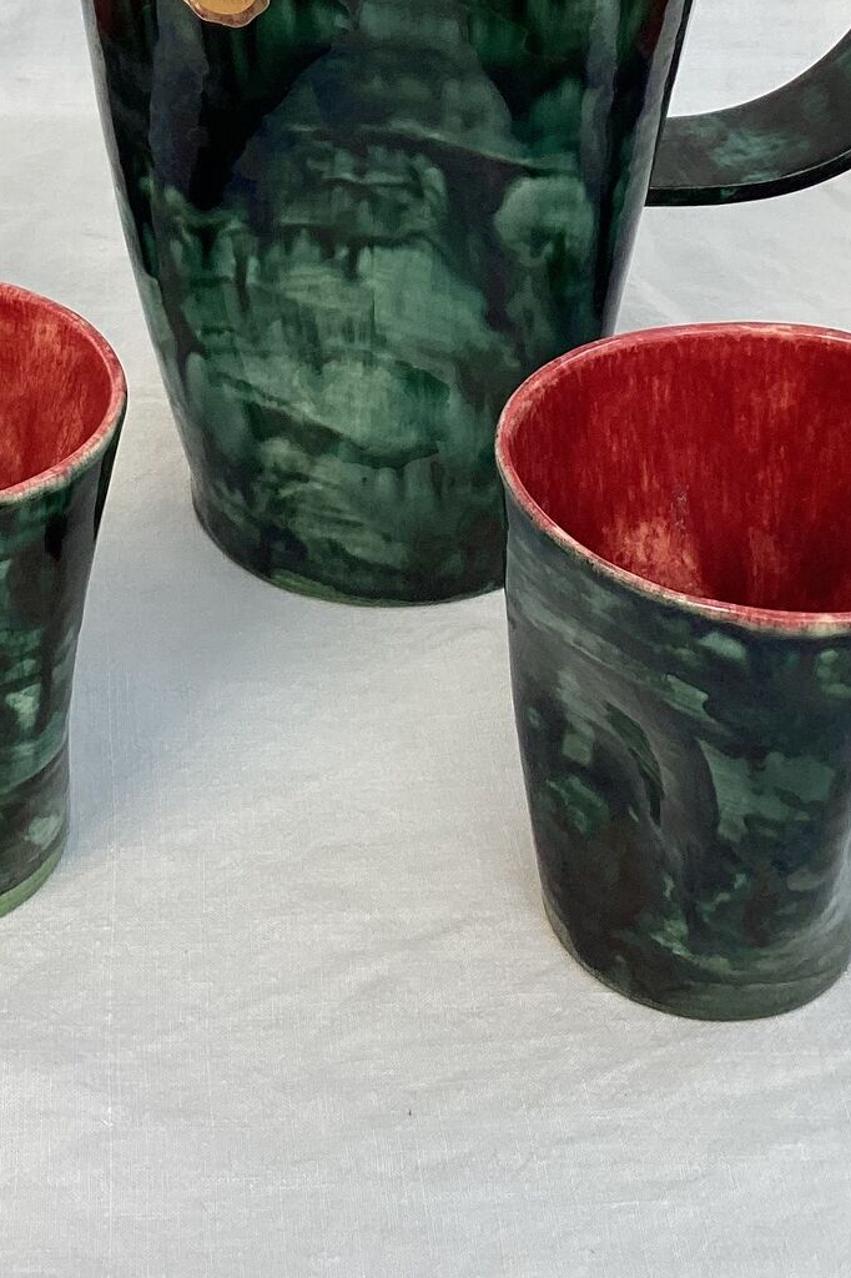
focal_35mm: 63
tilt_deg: -30.2
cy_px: 232
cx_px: 378
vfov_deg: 31.0
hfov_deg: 21.5
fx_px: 2235
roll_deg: -0.4
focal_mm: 3.3
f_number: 2.4
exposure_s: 1/120
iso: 50
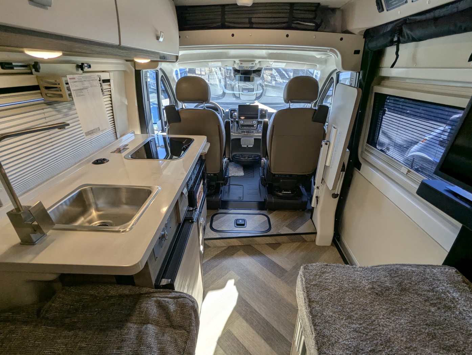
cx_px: 236
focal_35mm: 16
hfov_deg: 94.4
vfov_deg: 78.2
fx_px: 218
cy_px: 178
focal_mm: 2.35
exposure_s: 1/183
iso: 49
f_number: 2.2
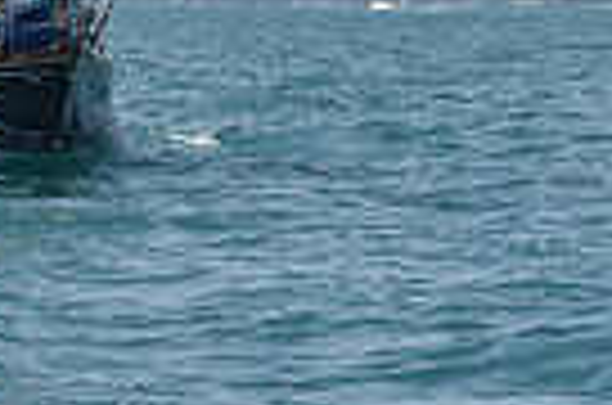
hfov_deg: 5.6
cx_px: -61
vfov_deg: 3.6
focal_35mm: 368
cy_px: -837
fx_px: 6241
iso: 250
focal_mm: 86
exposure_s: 1/1250
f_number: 9
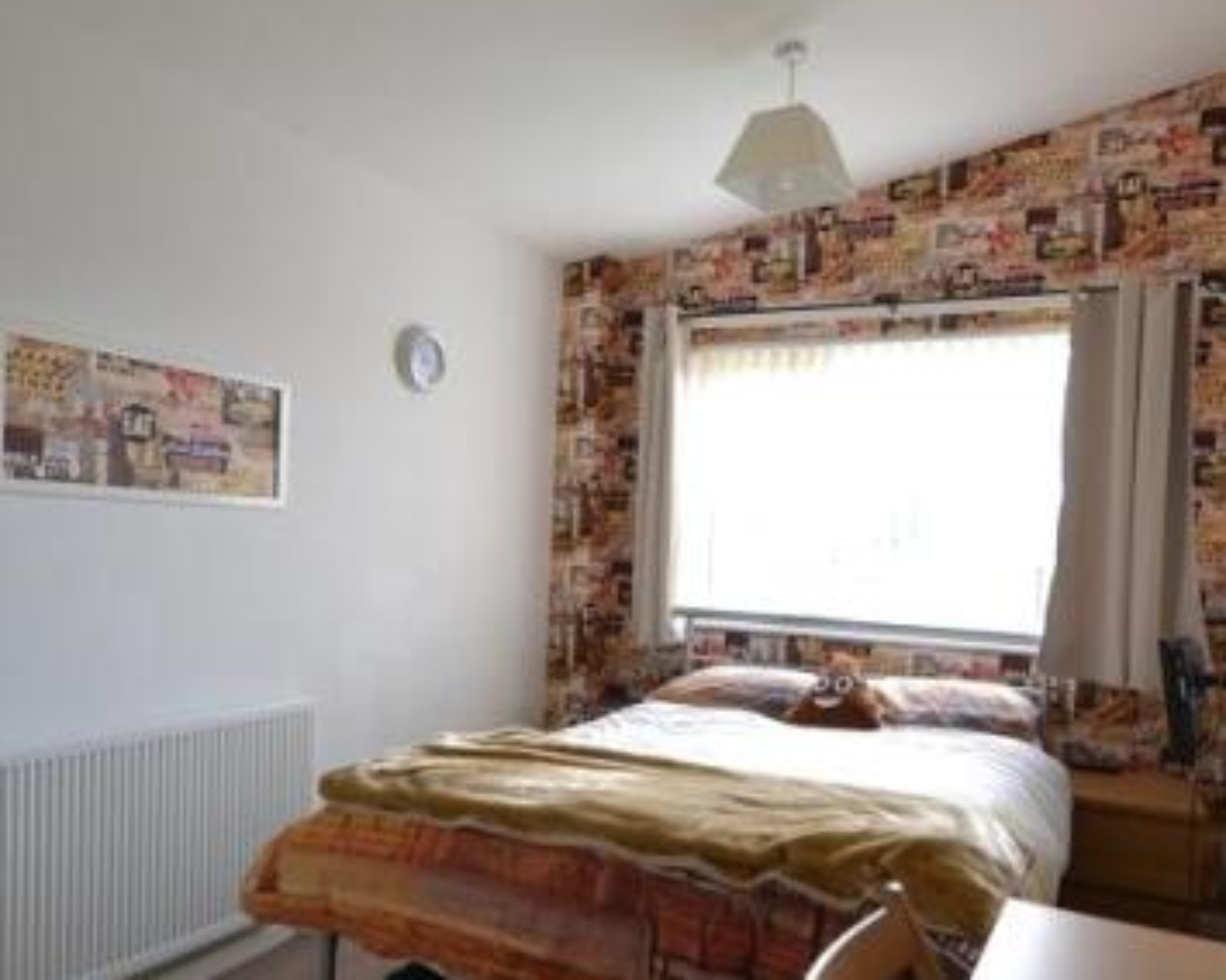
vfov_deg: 54.8
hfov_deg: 65.3
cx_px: 743
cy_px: 547
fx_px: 943
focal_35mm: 26
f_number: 3.5
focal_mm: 10
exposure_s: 1/15
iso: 100
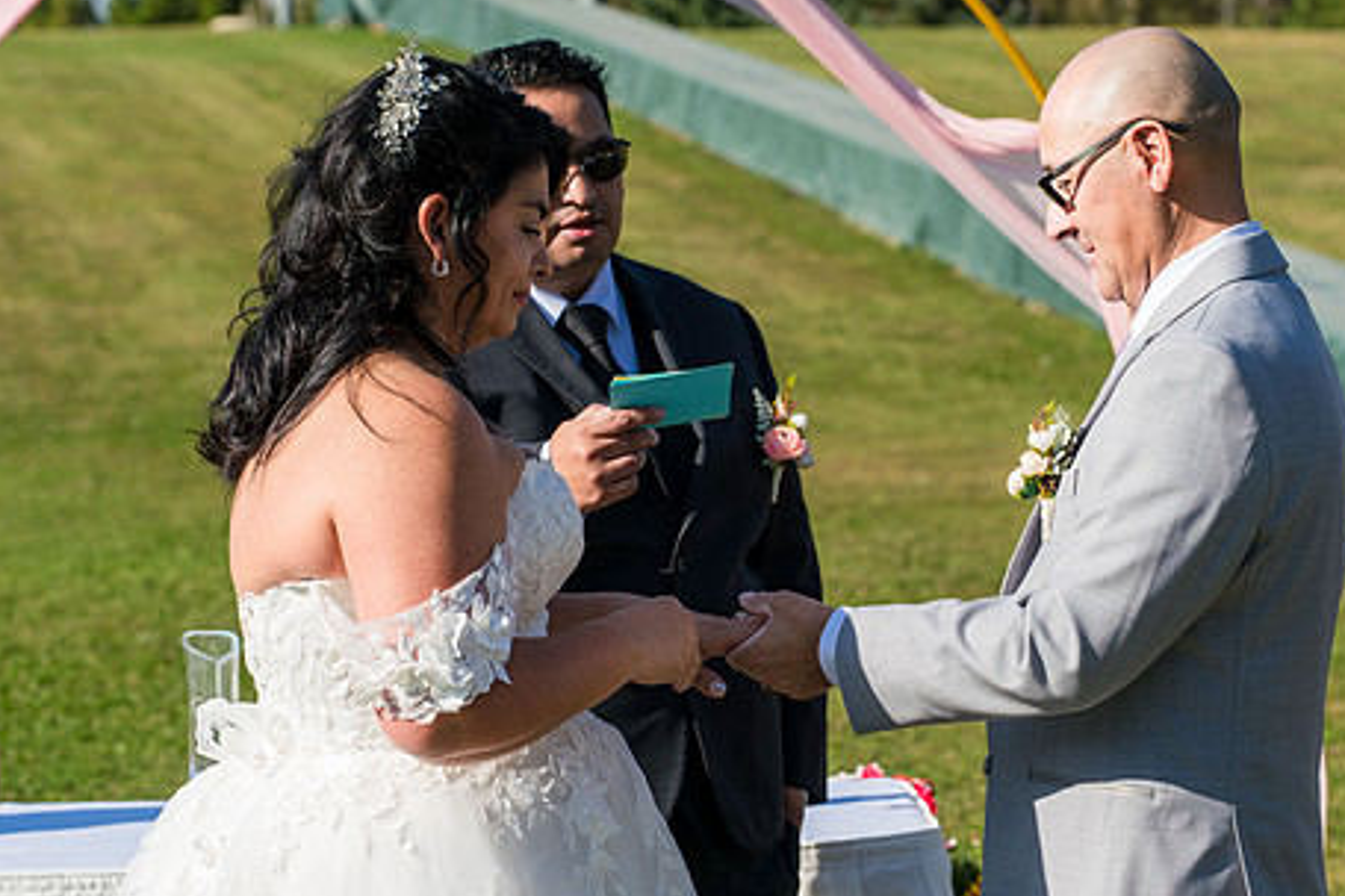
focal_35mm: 117
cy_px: 476
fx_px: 4371
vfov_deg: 11.7
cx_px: 802
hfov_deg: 17.5
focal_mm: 92
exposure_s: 1/800
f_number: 6.3
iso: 250
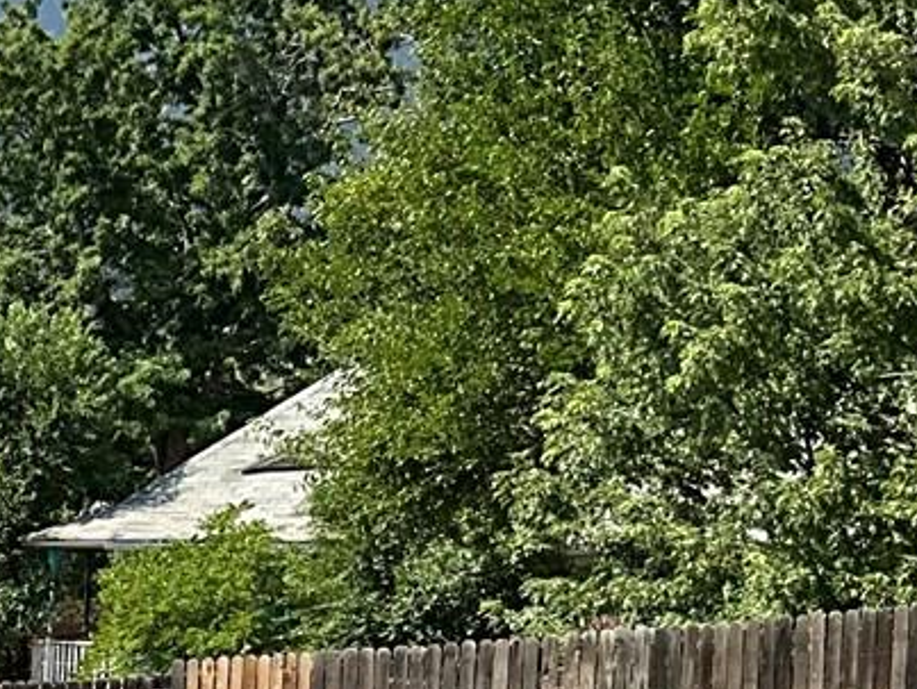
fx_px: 3049
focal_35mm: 115
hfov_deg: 15.2
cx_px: -651
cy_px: 957
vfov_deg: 12.4
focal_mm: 3
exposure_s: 1/1451
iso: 25
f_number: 1.8
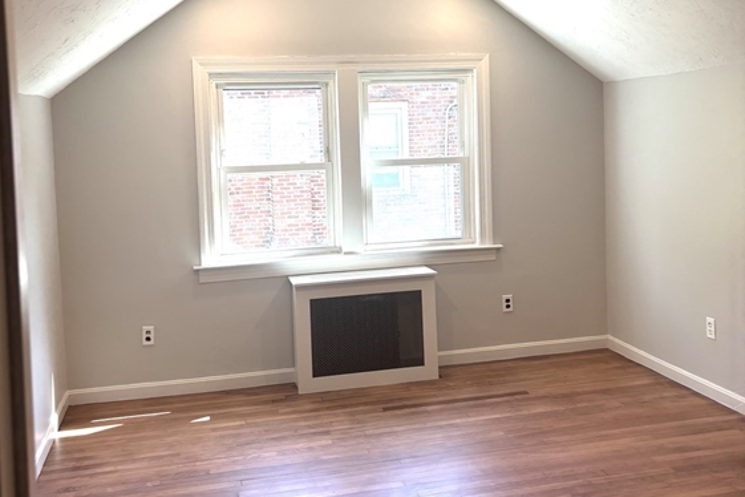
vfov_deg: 35.6
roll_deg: +2.0
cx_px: 365
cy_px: 170
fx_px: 766
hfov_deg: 51.9
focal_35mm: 37
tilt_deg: -1.8
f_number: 1.6
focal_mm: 5.96
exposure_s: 1/120
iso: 50
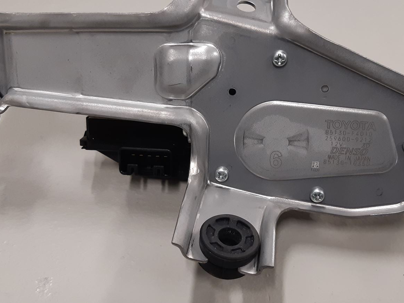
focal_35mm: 46
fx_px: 537
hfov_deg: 41.2
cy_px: 162
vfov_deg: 31.5
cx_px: 228
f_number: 1.7
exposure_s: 1/50
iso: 125
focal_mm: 3.93
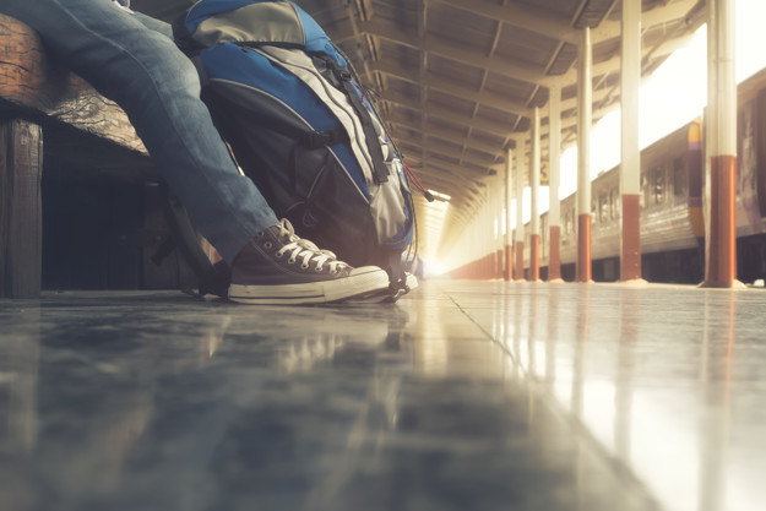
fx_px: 1000
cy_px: 256
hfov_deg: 41.9
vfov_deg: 28.7
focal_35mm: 47
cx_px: 383
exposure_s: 1/125
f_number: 6.4
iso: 200
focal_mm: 31.5
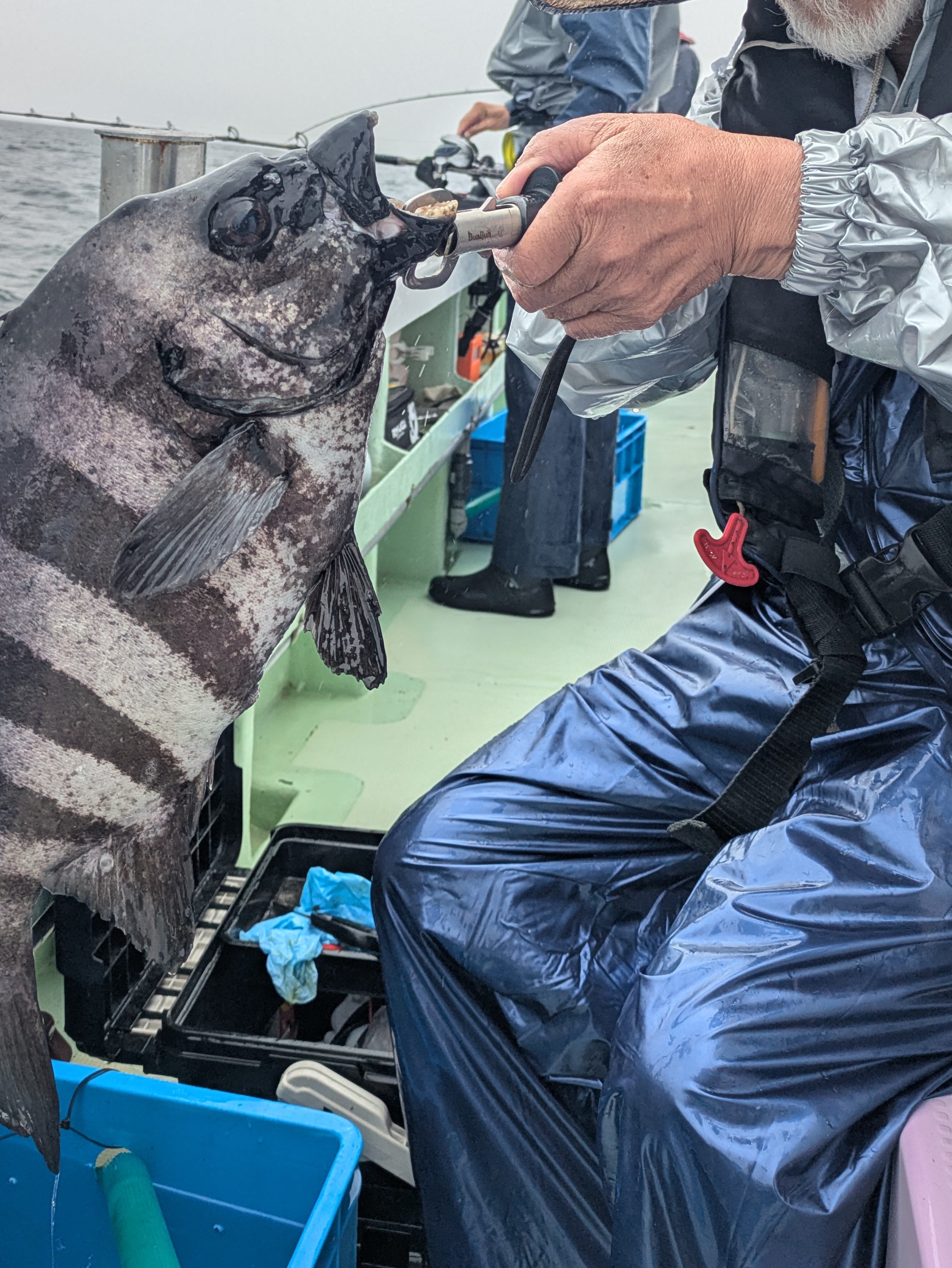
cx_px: 450
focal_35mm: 38
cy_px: 343
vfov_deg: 47.4
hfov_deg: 37.7
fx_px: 1392
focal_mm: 5.43
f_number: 1.89
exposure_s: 1/618
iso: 45
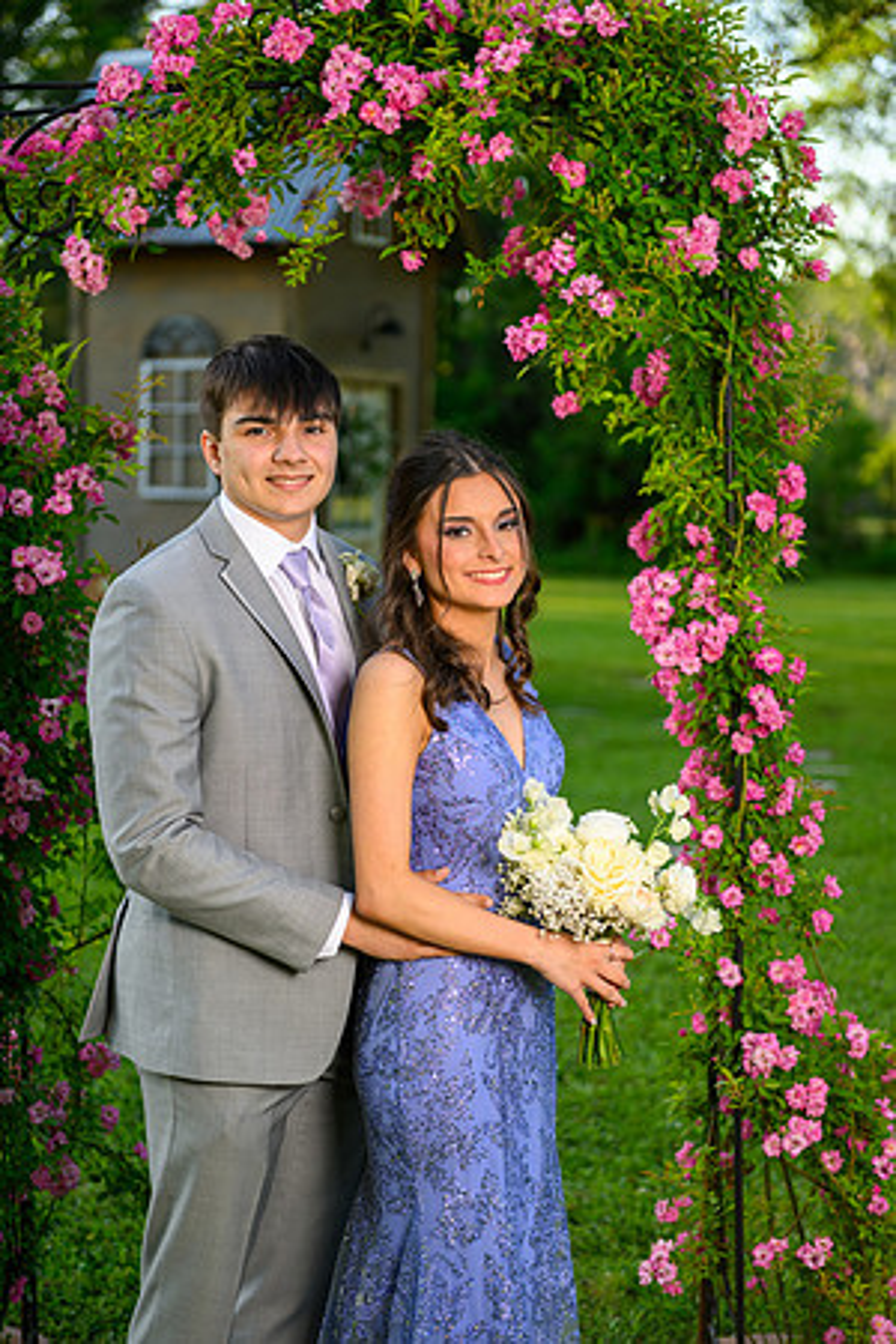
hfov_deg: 19.5
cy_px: 672
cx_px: 448
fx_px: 2613
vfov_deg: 28.8
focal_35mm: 70
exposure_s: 1/250
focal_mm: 70
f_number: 2.8
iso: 100
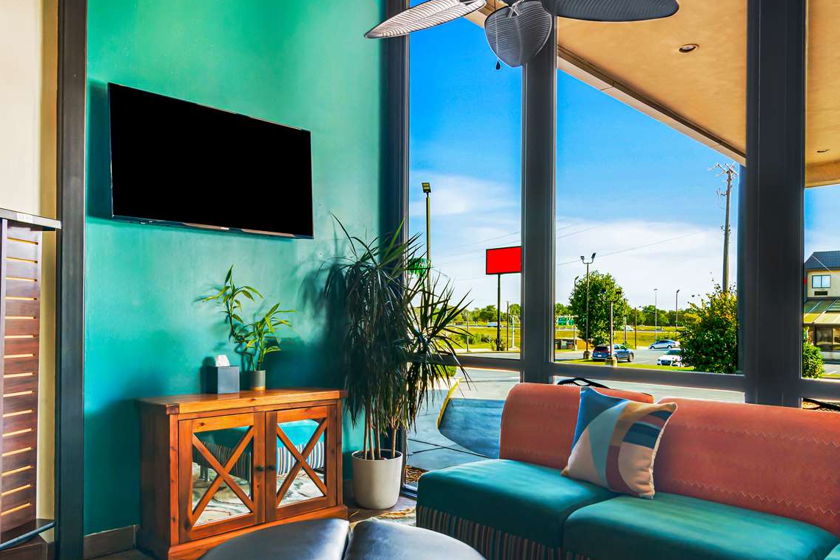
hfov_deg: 79.4
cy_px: 353
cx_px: 435
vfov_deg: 57.2
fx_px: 505
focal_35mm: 22
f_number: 9
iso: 200
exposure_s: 1/8
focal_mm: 11
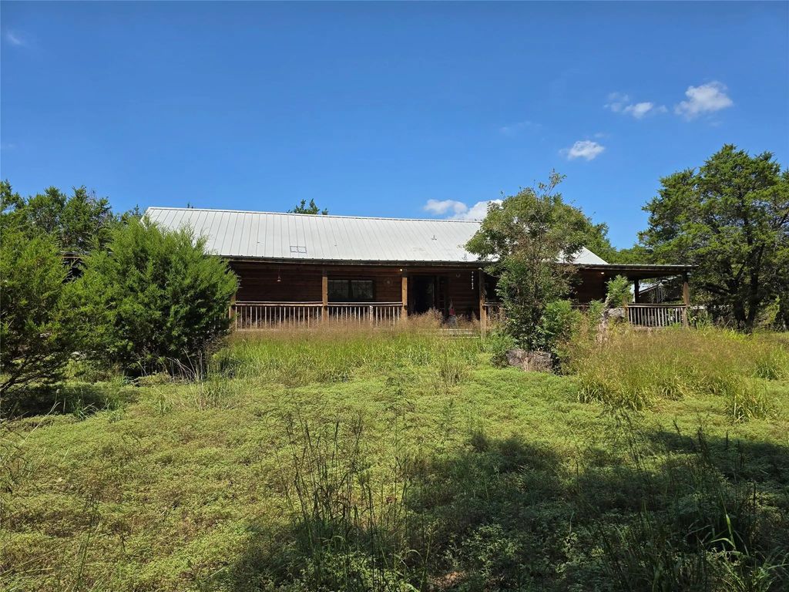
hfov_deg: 73.9
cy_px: 296
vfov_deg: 58.9
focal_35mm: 23
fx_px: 524
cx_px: 394
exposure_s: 1/722
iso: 12
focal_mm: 6.3
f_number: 1.7
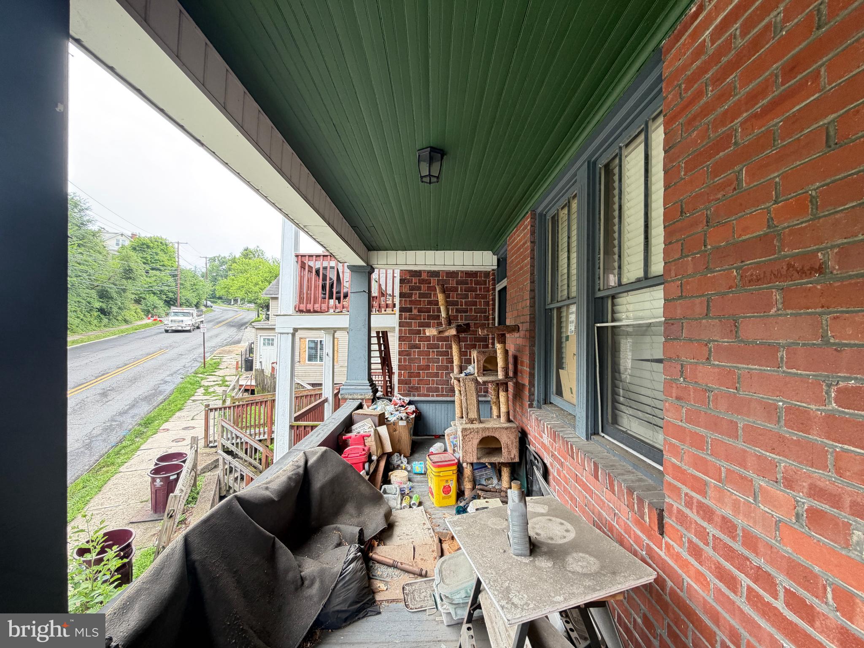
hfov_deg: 102.1
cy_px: 324
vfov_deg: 85.7
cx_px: 432
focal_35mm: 14
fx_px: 349
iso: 80
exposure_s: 1/121
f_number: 2.2
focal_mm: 2.22
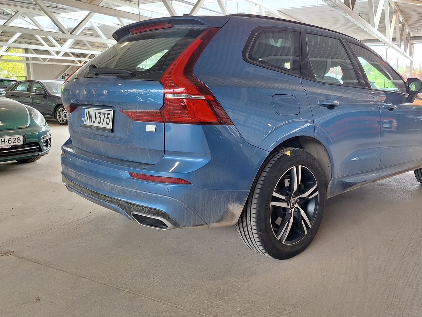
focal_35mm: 29
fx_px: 354
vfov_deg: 48.2
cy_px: 145
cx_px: 262
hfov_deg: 60.9
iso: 64
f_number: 1.8
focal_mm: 5.54
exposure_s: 1/100
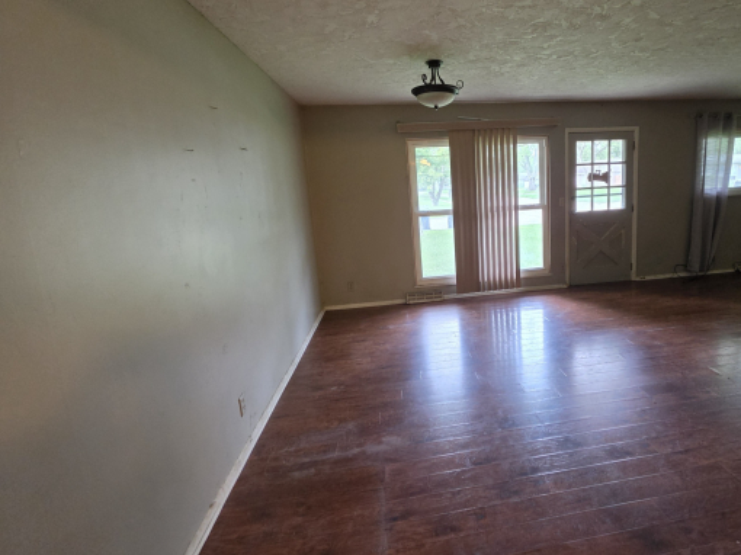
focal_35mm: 17
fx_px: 364
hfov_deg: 89.5
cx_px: 455
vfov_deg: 74.4
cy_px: 247
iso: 500
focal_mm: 2.2
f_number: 1.9
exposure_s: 1/60
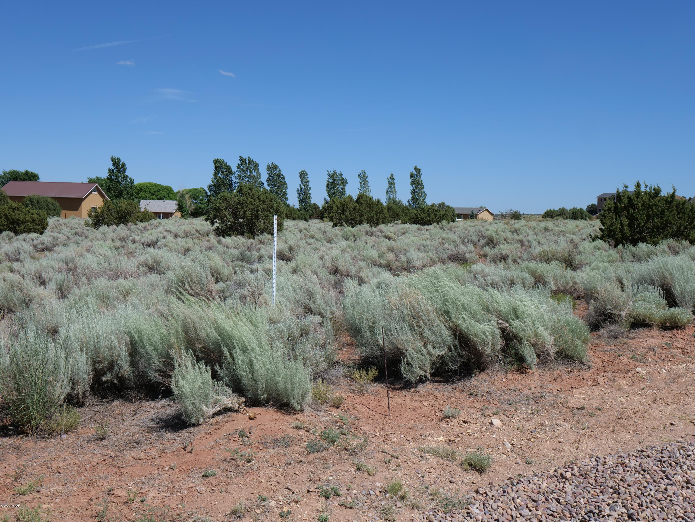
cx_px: 348
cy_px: 261
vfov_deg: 39.7
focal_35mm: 36
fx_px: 723
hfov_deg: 51.4
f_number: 9
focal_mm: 18
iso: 200
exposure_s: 1/500
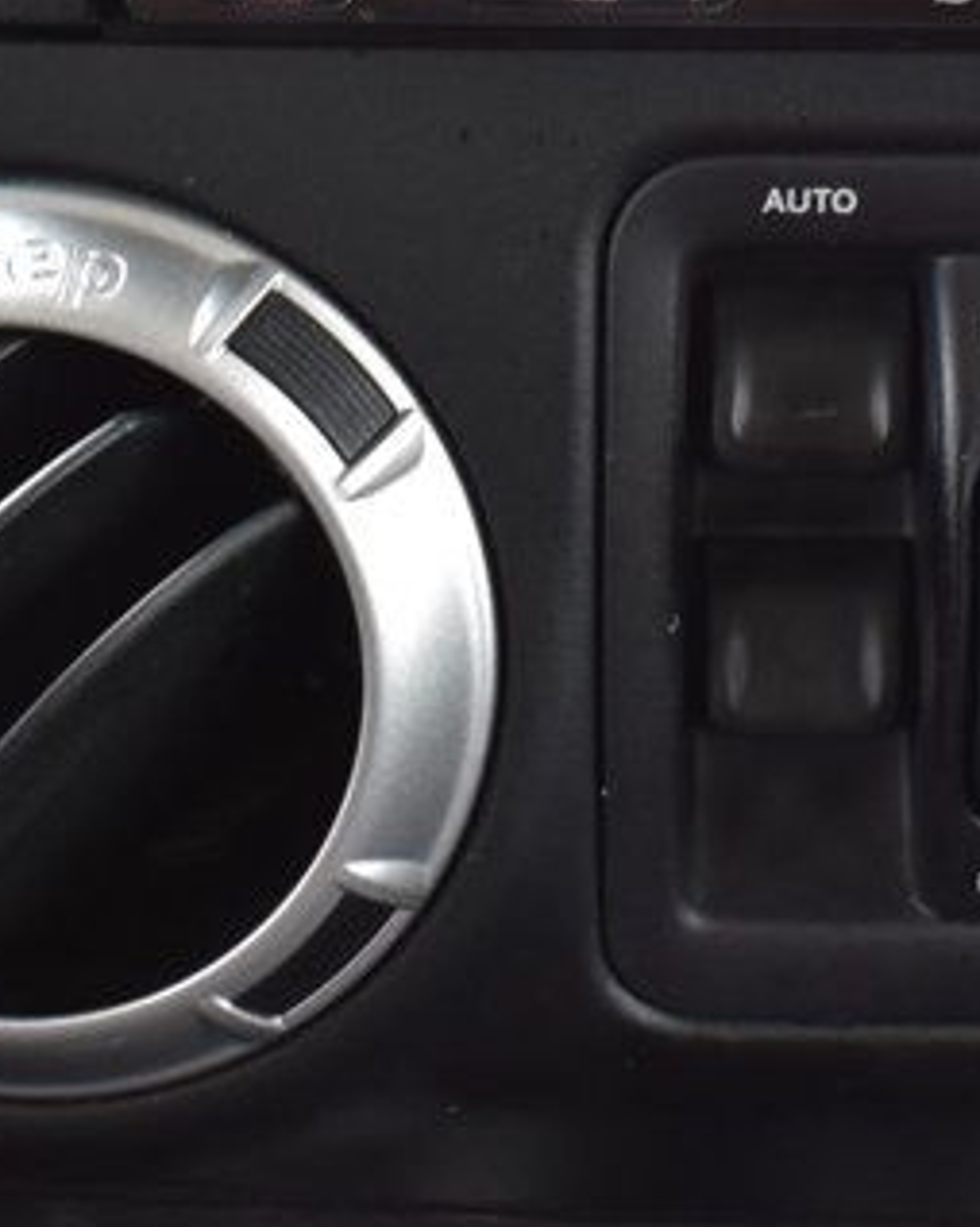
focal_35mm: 141
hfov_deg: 10.9
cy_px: 42
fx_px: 5099
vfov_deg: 13.6
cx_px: 992
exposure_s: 1/15
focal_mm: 31
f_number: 6.3
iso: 560
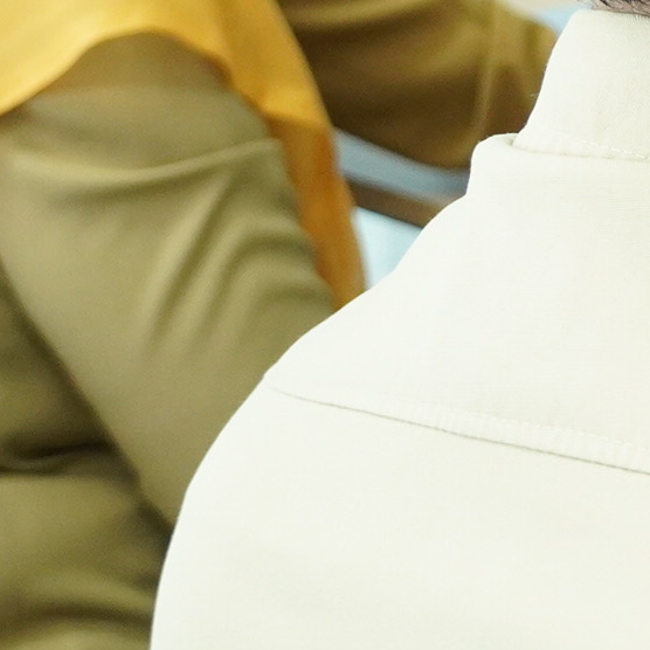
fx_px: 3660
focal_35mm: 172
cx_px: 1738
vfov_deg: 9.9
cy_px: -227
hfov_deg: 8.8
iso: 1250
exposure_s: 1/60
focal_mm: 25
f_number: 4.5
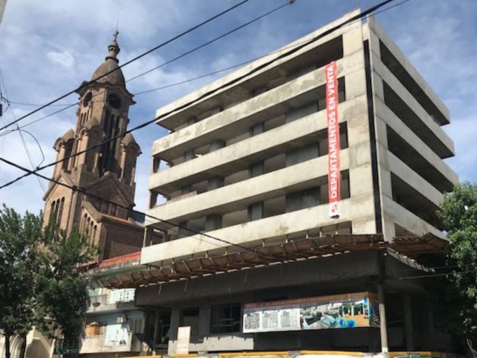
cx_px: 280
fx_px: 455
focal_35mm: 33
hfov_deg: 55.1
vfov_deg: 42.8
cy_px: 210
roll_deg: -0.6
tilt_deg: +20.4
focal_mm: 3.99
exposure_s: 1/3300
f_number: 1.8
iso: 20
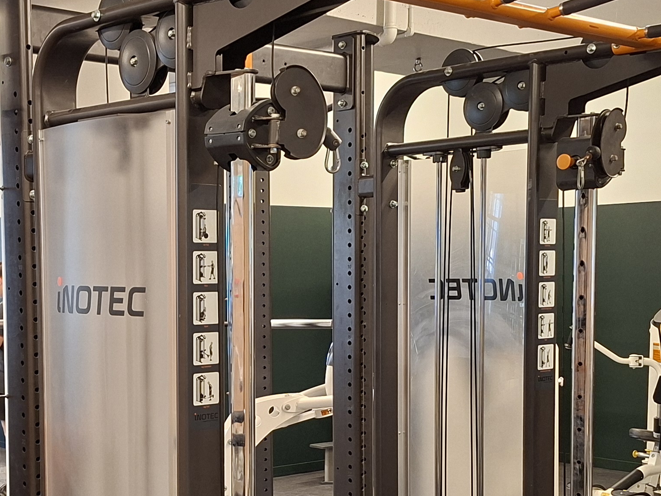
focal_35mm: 60
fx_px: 1146
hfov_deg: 31.8
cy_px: 382
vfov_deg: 24.1
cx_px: 201
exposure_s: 1/50
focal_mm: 5.54
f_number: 1.8
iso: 160
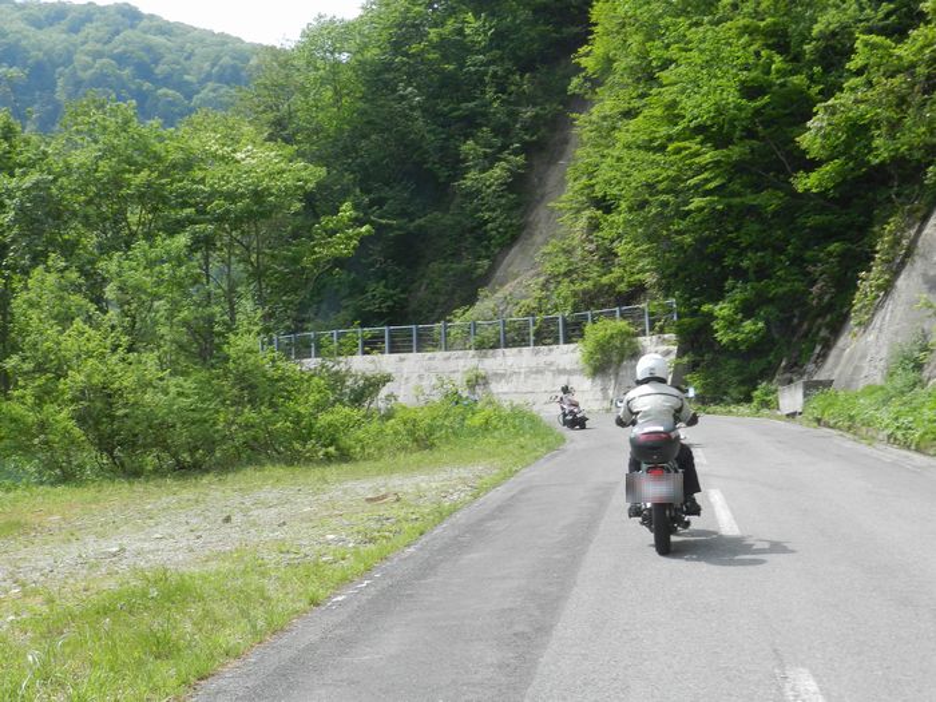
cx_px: 468
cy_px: 351
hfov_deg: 41.2
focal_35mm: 46
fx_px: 1244
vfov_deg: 31.5
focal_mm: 8.1
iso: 160
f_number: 4.2
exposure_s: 1/500
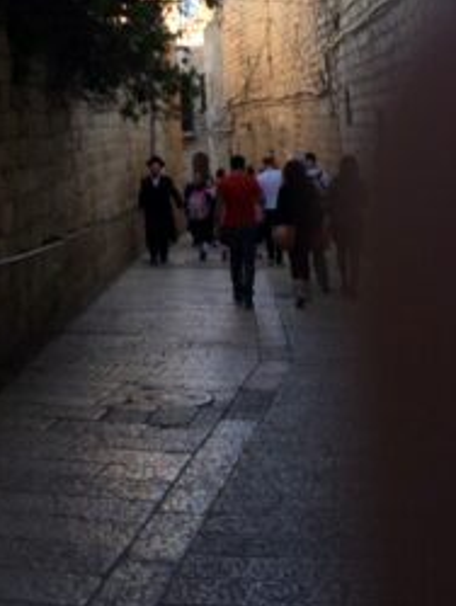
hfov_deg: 22.9
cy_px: 21
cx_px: 146
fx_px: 1122
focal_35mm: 64
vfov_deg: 28.6
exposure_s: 1/595
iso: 32
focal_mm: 4.12
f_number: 2.2
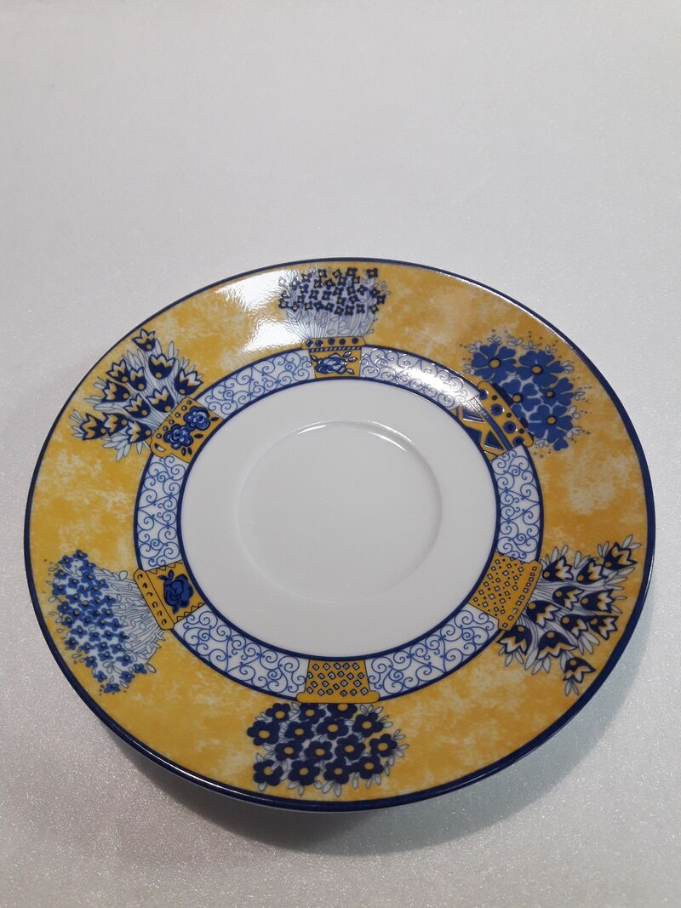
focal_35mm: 28
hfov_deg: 49.7
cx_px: 340
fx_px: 735
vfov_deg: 63.4
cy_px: 454
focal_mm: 3.7
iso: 160
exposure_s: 1/17
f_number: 1.9
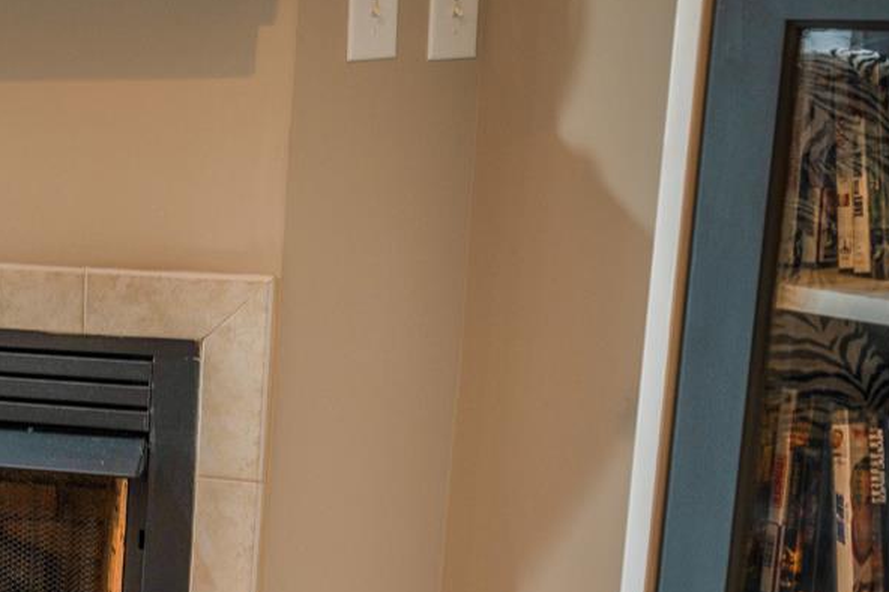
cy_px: 498
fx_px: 1876
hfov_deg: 24.1
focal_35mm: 76
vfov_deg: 17.7
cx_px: -200
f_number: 4
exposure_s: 1/25
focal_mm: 30
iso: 400
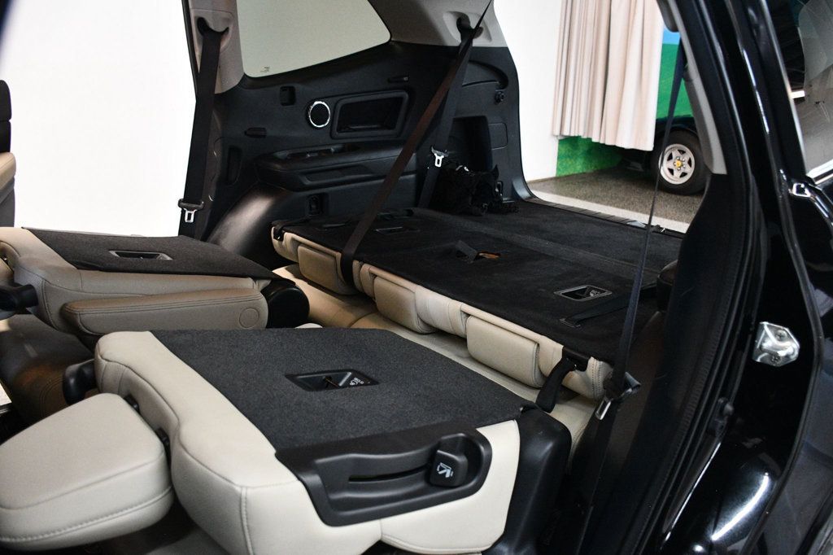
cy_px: 278
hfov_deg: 61.9
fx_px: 694
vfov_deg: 43.6
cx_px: 416
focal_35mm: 30
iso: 3200
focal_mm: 20
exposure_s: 1/80
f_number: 3.5
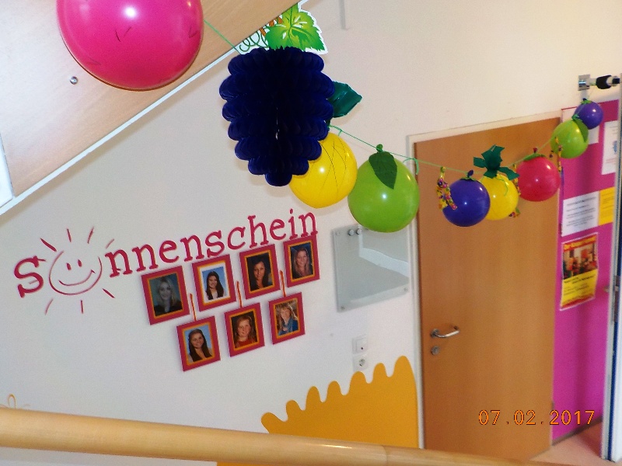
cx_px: 311
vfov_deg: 46.8
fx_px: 539
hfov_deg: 60.0
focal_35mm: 30
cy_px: 233
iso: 220
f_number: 3.3
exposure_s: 1/30
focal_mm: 4.1
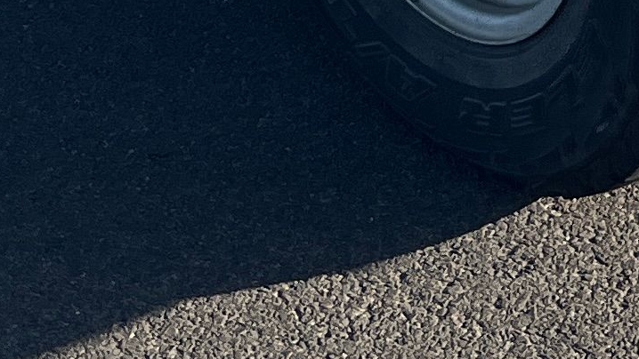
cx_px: 664
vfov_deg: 6.7
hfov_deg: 13.3
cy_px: -836
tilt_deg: -13.3
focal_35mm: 159
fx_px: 2694
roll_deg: +0.7
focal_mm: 5.1
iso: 50
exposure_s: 1/3215
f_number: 1.6
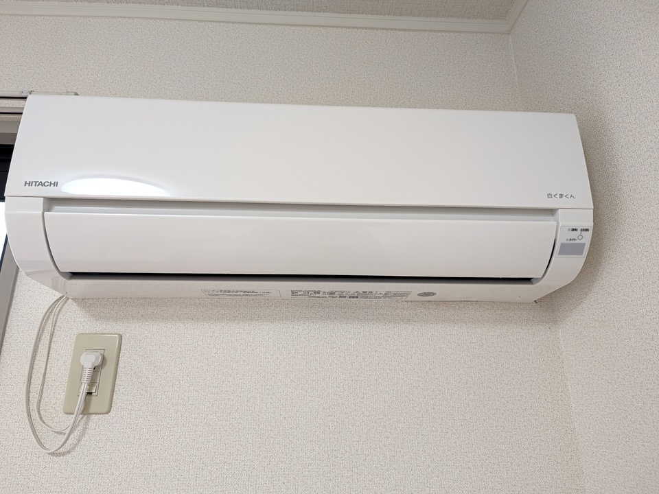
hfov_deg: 73.9
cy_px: 247
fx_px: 438
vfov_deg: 58.9
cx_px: 330
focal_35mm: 23
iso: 39
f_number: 1.7
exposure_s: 1/30
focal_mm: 5.28
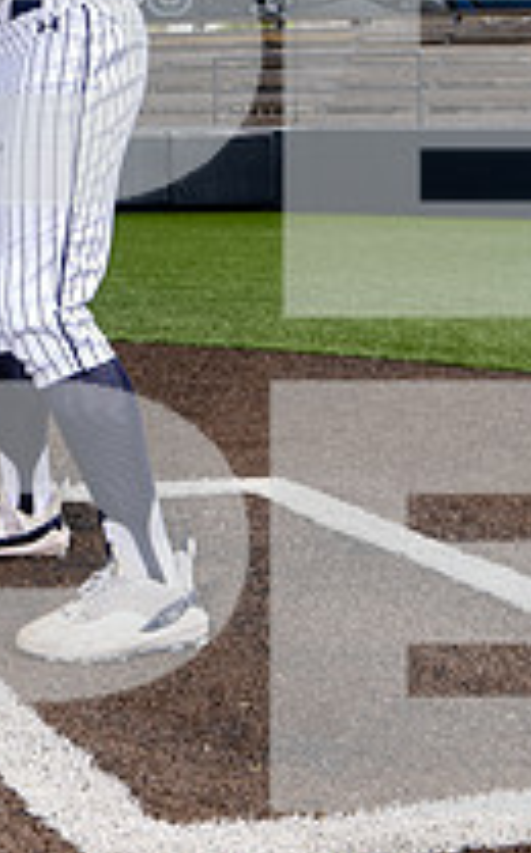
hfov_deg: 17.1
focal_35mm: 68
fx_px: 1580
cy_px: 104
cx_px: -286
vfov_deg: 29.2
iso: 250
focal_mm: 24
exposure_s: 1/1250
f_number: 4
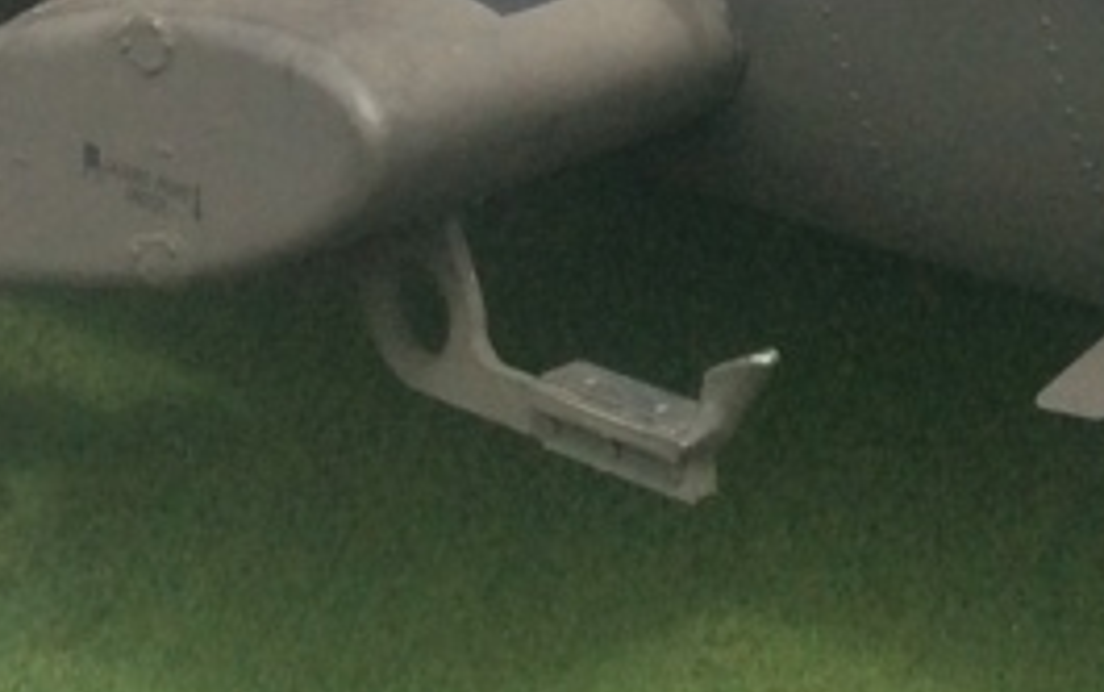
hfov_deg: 17.0
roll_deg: +2.7
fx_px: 3703
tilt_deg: -6.6
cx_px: 575
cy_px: -771
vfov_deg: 9.8
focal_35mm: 123
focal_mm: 3.3
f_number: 2.4
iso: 32
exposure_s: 1/784
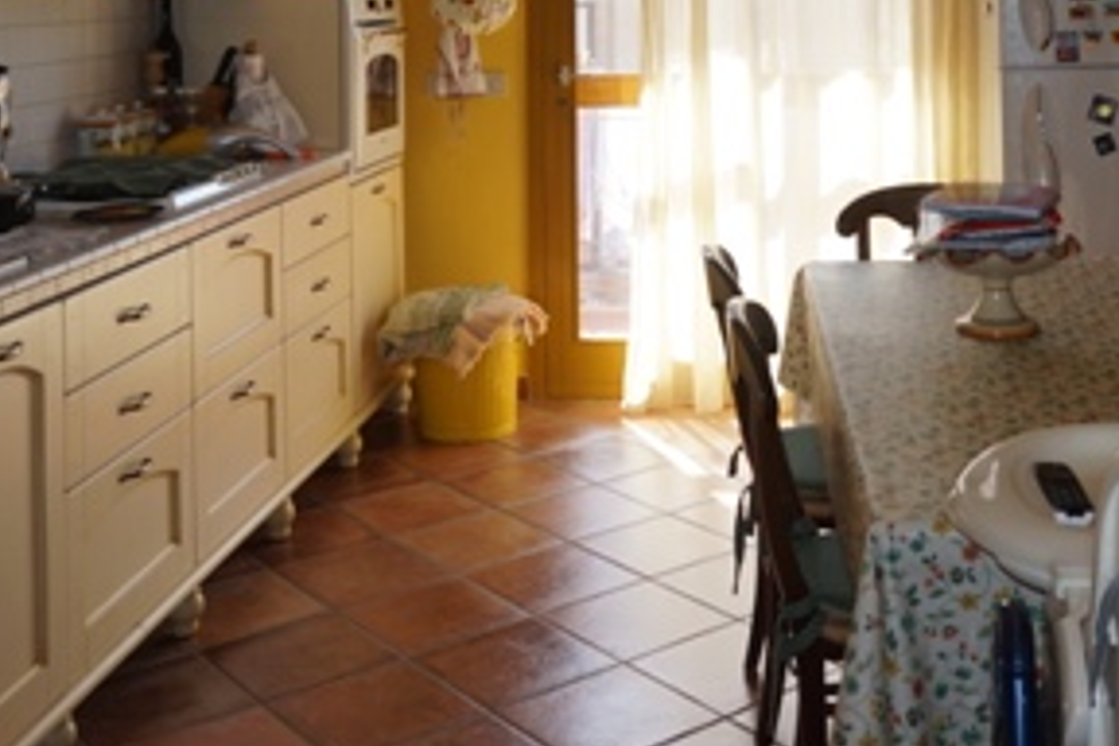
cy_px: -12
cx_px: 707
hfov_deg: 39.3
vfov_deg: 25.6
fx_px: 1554
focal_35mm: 50
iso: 100
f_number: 4
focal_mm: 16
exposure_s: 1/60
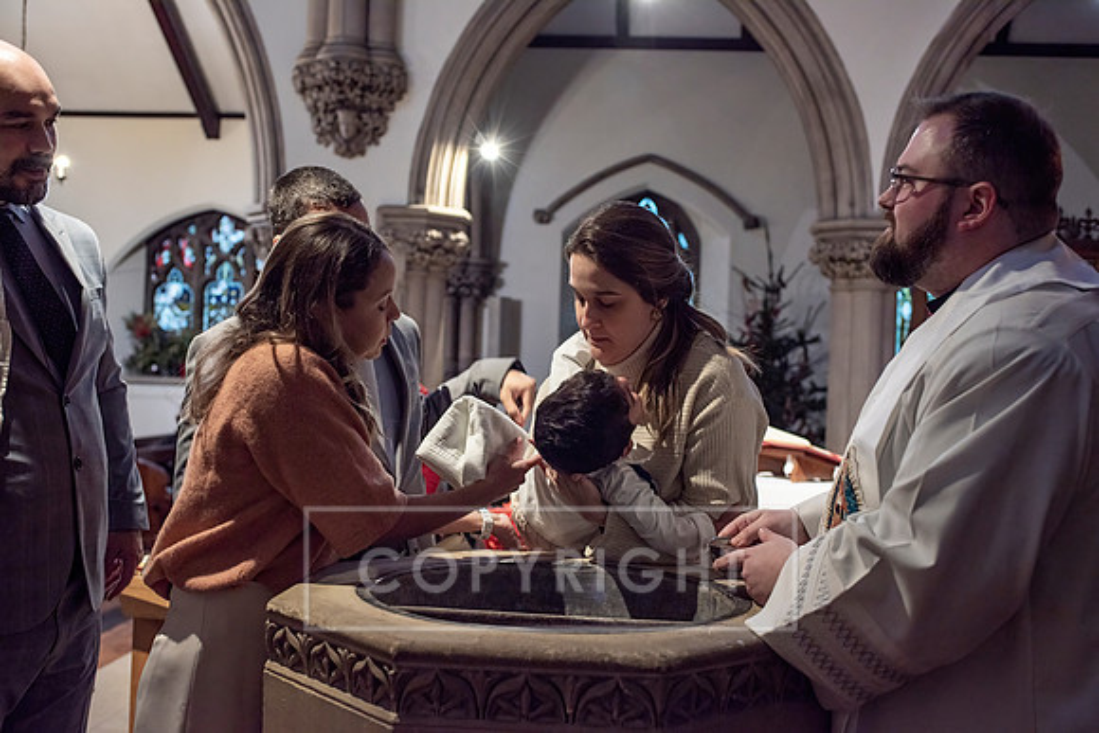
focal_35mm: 40
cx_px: 550
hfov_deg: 48.4
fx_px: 1221
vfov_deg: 33.4
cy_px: 366
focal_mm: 40
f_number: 4
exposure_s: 1/180
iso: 500
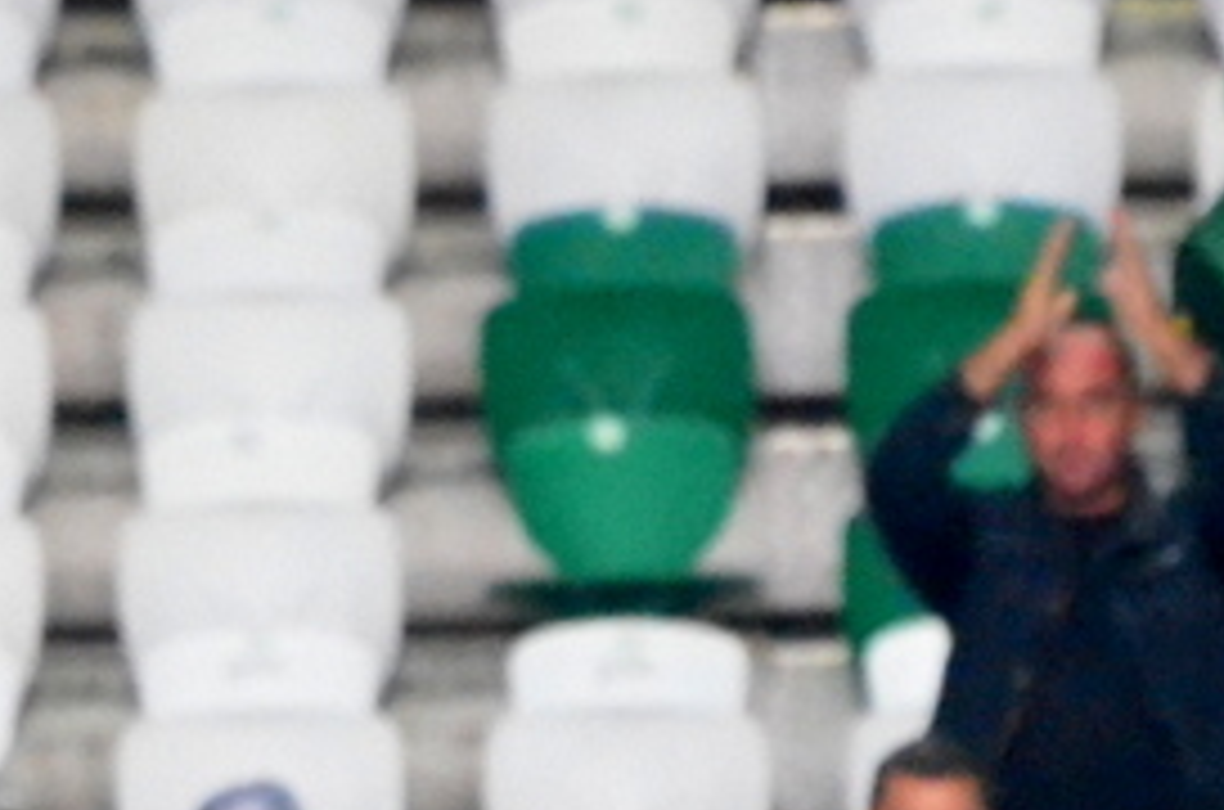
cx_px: 4
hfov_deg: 1.3
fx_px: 53866
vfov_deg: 0.9
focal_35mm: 1588
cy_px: 1510
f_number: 5.6
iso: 6400
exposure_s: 1/250
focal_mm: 240
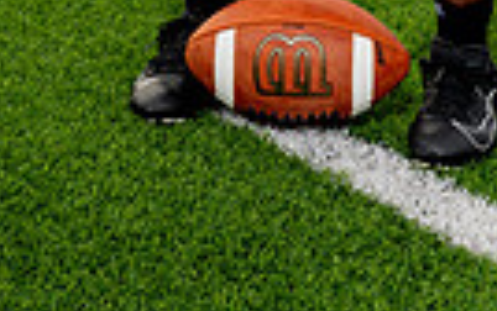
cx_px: 274
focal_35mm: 137
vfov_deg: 8.7
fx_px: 1857
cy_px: -444
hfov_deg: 15.2
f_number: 8
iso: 100
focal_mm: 40
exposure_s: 1/250
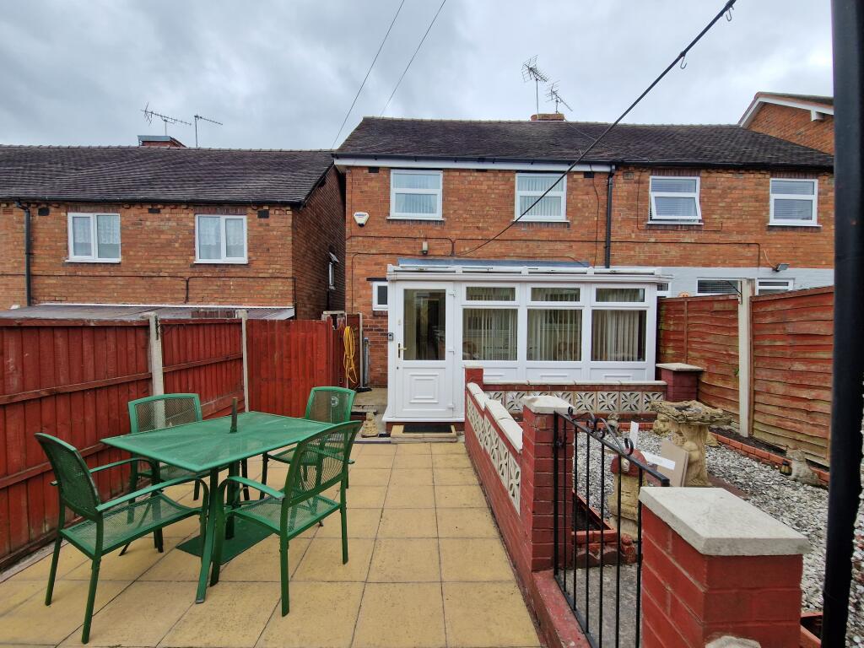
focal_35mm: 13
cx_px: 432
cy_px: 324
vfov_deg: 89.9
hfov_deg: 106.2
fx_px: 324
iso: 50
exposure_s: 1/676
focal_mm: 2.2
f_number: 2.2
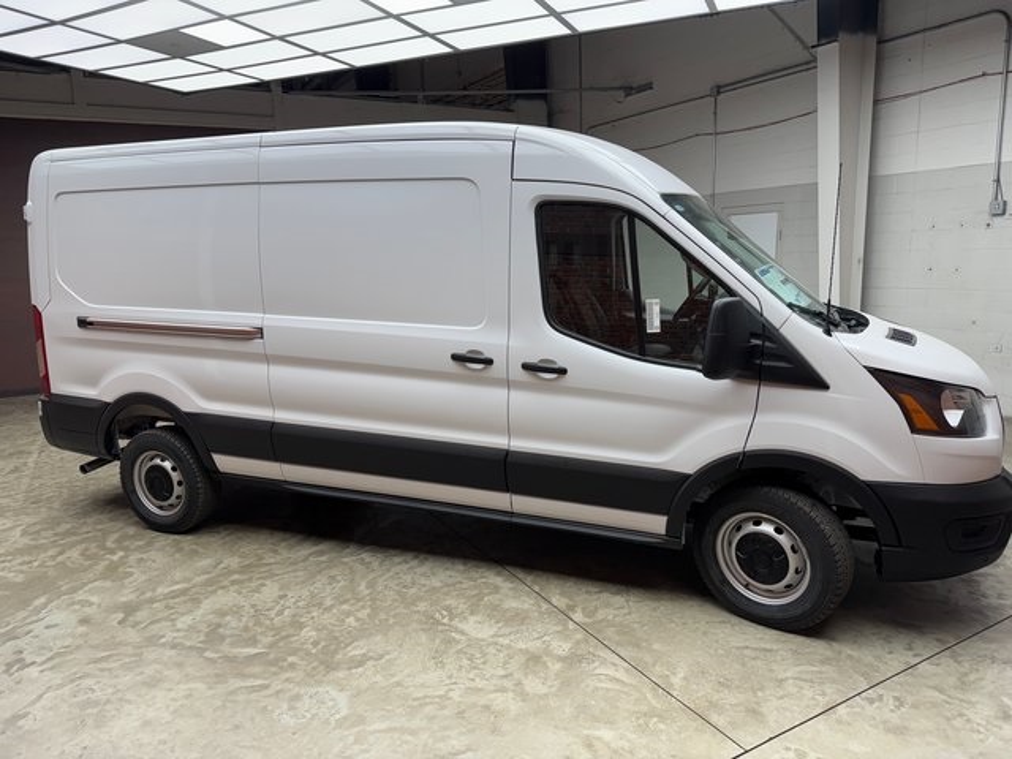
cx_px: 506
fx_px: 702
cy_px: 380
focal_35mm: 24
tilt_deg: -9.8
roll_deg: +1.0
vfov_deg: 56.8
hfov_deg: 71.6
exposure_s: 1/223
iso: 64
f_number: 1.78
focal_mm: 6.76
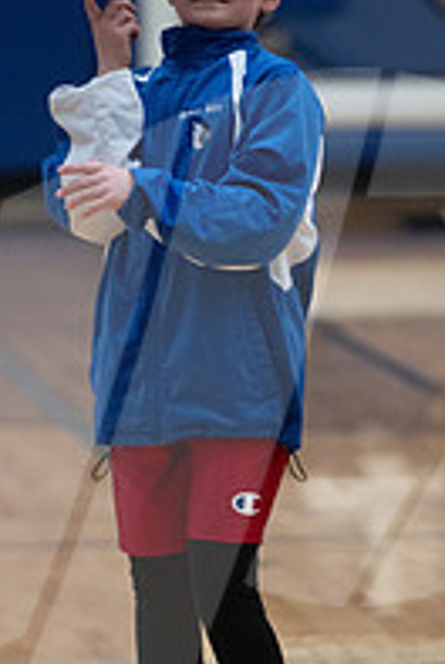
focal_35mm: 456
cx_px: 118
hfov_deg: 3.0
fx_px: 8425
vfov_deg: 4.5
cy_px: 448
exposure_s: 1/1000
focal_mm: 200
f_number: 2.8
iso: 6400
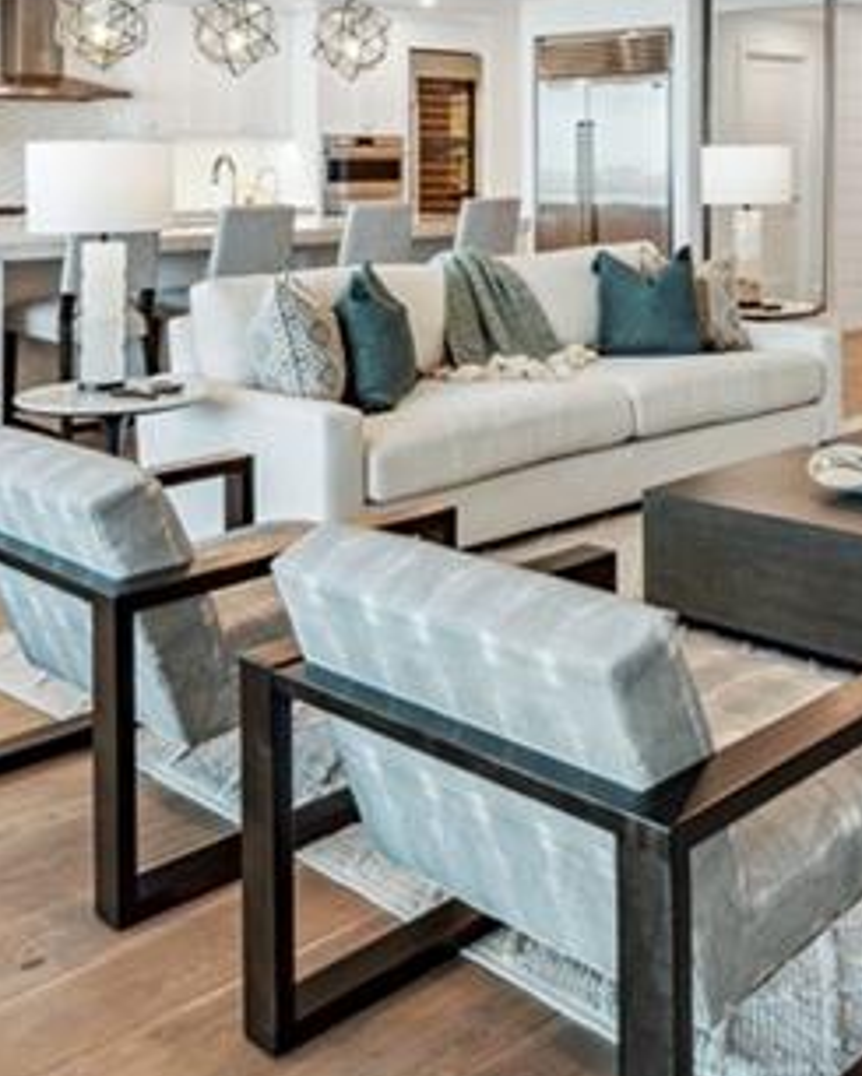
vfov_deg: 39.4
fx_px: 1402
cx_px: 612
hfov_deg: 33.7
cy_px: 139
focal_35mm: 44
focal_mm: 14
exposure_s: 1/15
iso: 250
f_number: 9
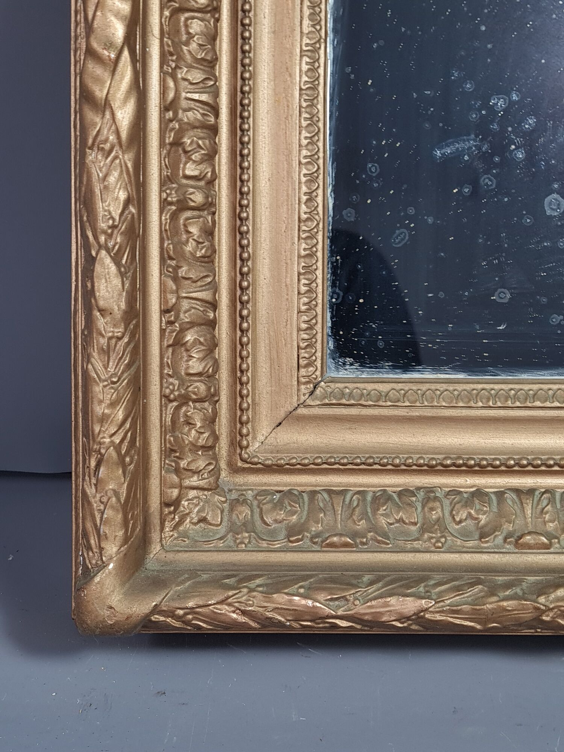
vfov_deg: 67.3
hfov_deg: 53.1
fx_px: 565
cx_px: 282
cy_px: 376
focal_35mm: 26
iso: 64
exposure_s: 1/50
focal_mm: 5.4
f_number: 1.8
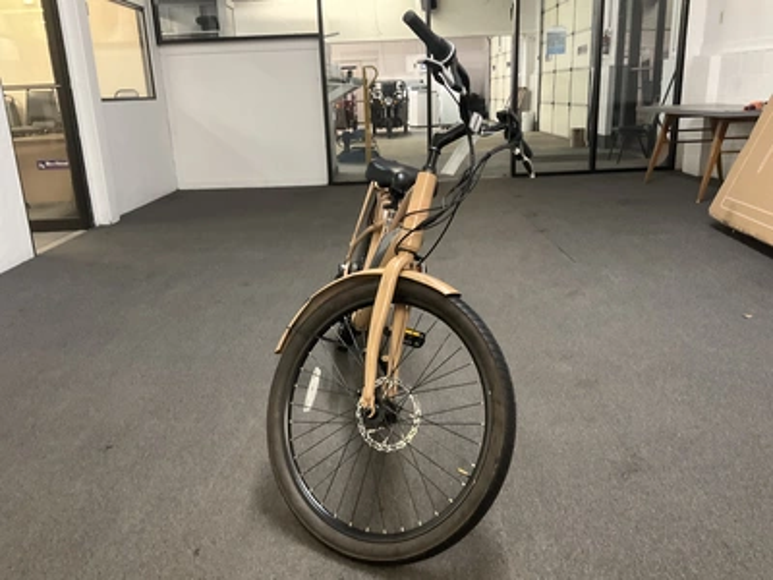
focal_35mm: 29
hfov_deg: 61.7
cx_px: 386
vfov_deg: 48.2
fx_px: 648
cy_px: 290
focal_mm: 3
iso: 320
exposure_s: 1/40
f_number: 1.8
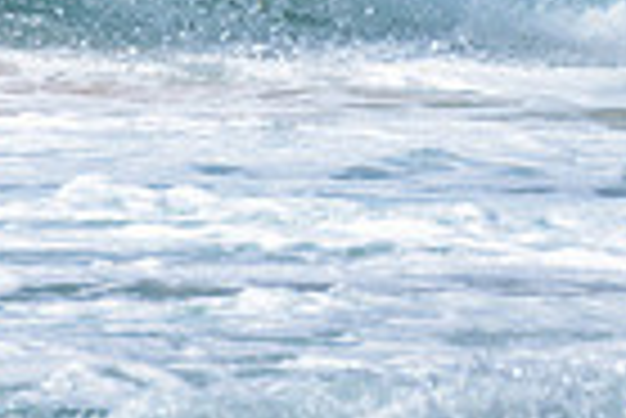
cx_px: -305
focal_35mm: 2558
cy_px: -257
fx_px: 44527
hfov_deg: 0.8
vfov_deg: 0.5
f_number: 5.6
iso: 100
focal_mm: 500
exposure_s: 1/2000
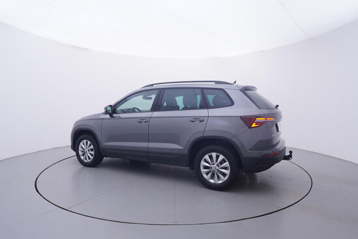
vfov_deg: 56.2
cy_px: 120
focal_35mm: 22
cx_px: 179
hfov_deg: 77.3
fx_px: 224
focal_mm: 15
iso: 200
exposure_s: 1/80
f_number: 5
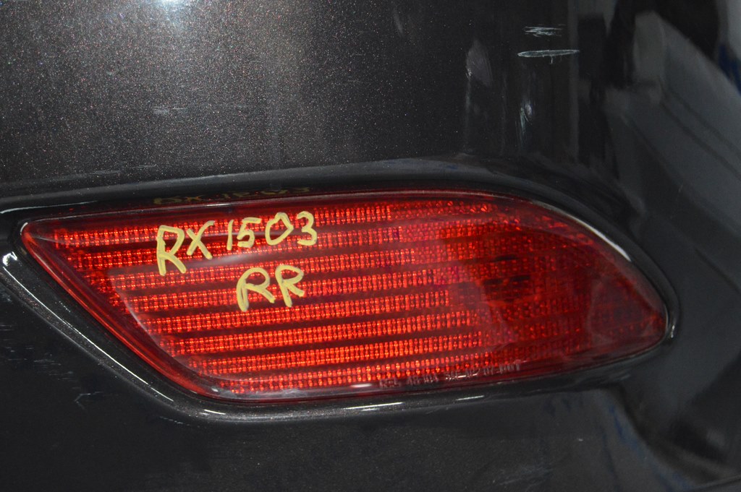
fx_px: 1697
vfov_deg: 16.5
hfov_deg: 24.6
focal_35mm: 82
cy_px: 246
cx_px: 370
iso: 3200
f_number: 5.6
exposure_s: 1/60
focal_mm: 55
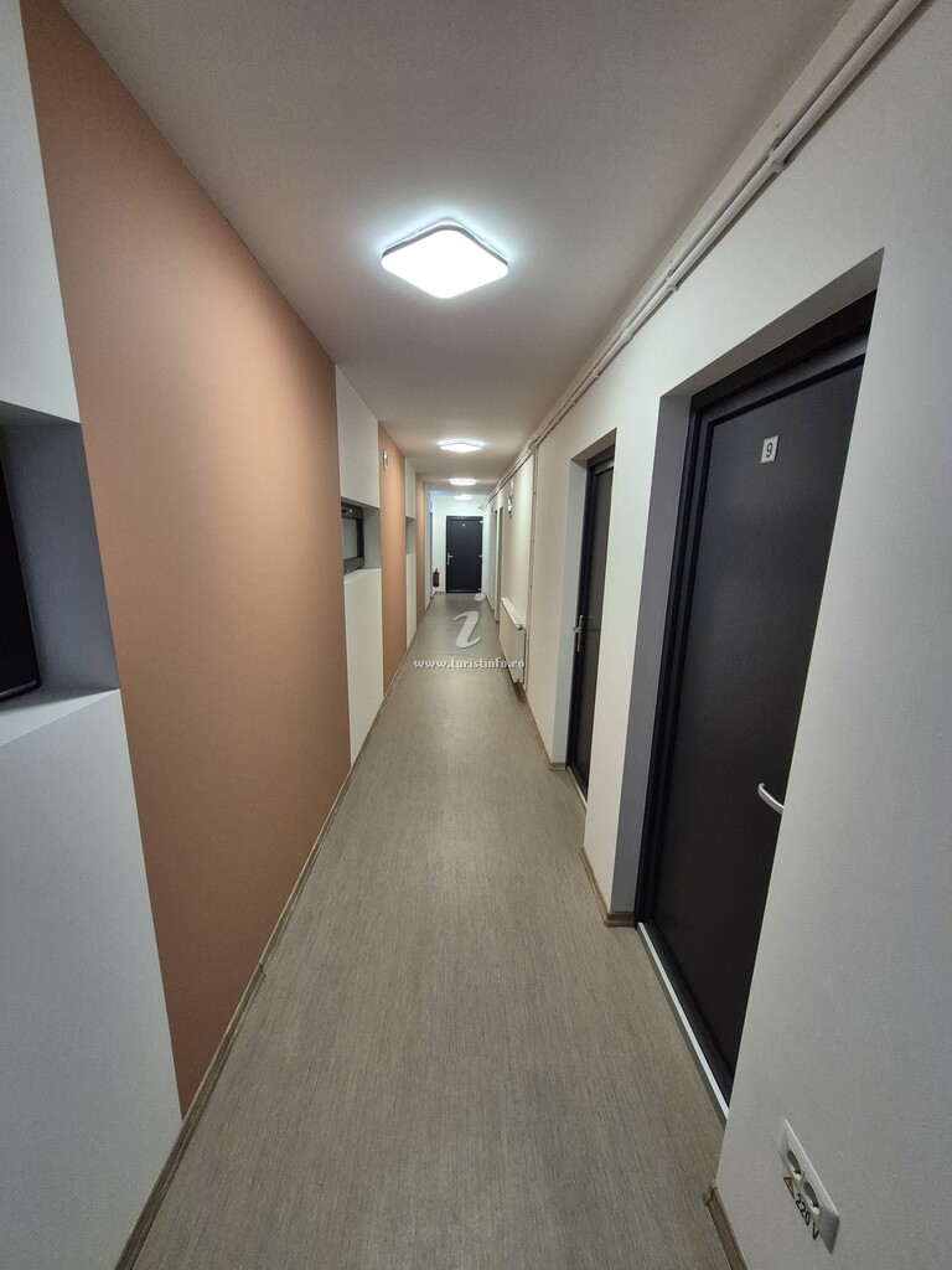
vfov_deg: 106.2
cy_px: 635
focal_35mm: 13
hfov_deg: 89.9
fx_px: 477
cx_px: 476
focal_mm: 1.74
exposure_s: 1/50
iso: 320
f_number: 2.2
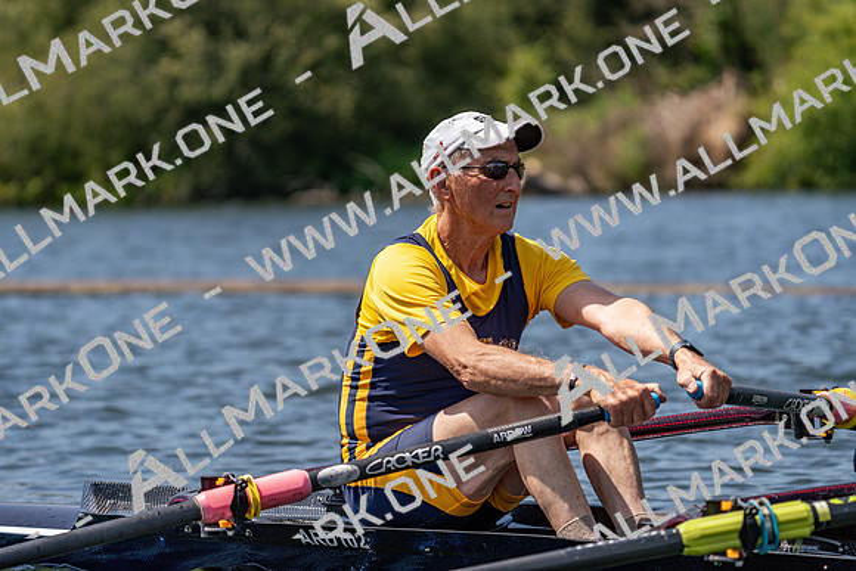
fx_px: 5898
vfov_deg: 5.5
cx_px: 428
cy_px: 286
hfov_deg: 8.3
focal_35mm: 248
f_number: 5.6
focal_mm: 248
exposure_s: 1/2000
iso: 250
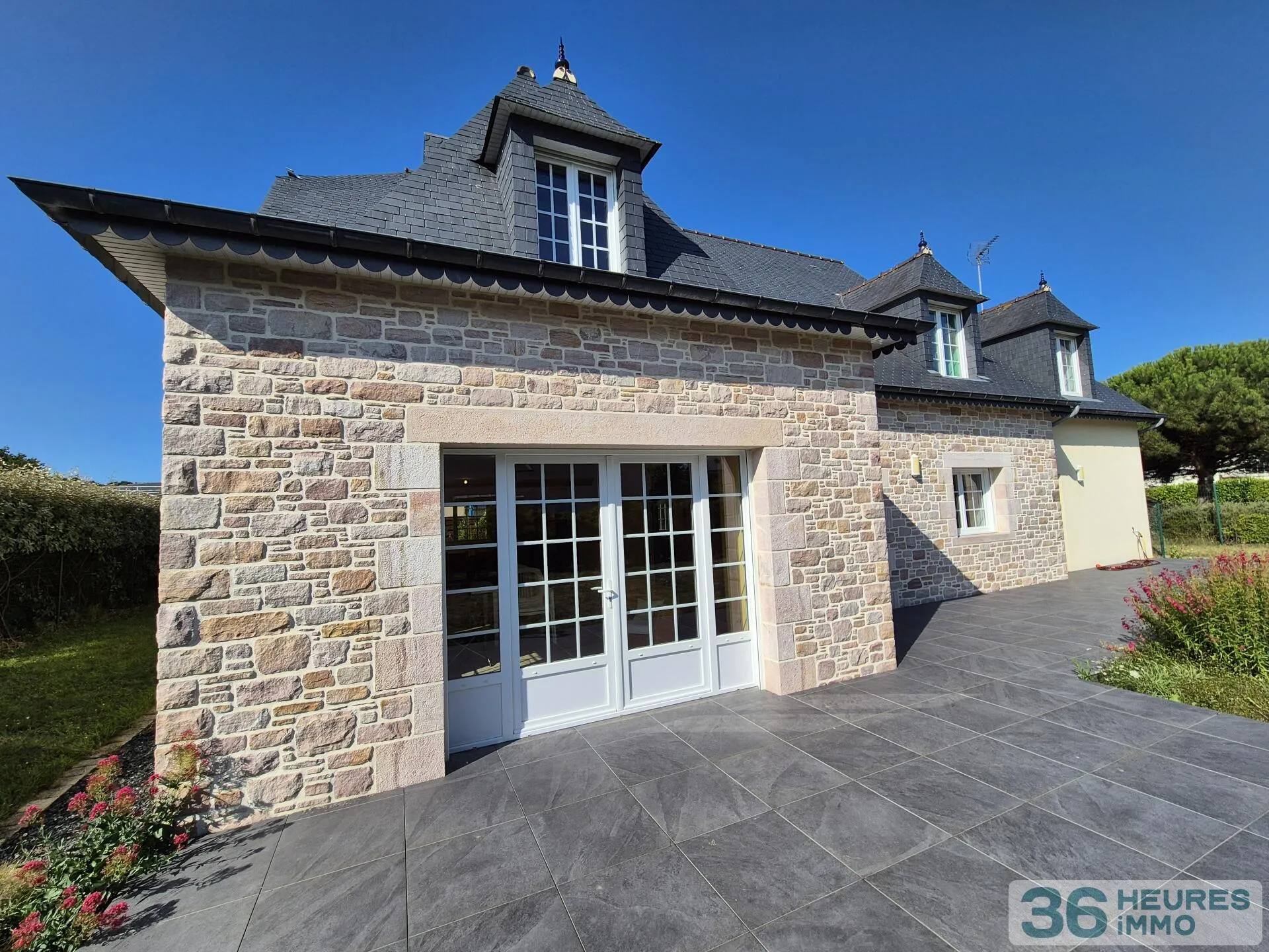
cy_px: 476
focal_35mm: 13
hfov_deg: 106.2
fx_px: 477
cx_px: 634
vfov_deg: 89.9
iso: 50
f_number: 2.2
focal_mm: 2.2
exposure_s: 1/2744
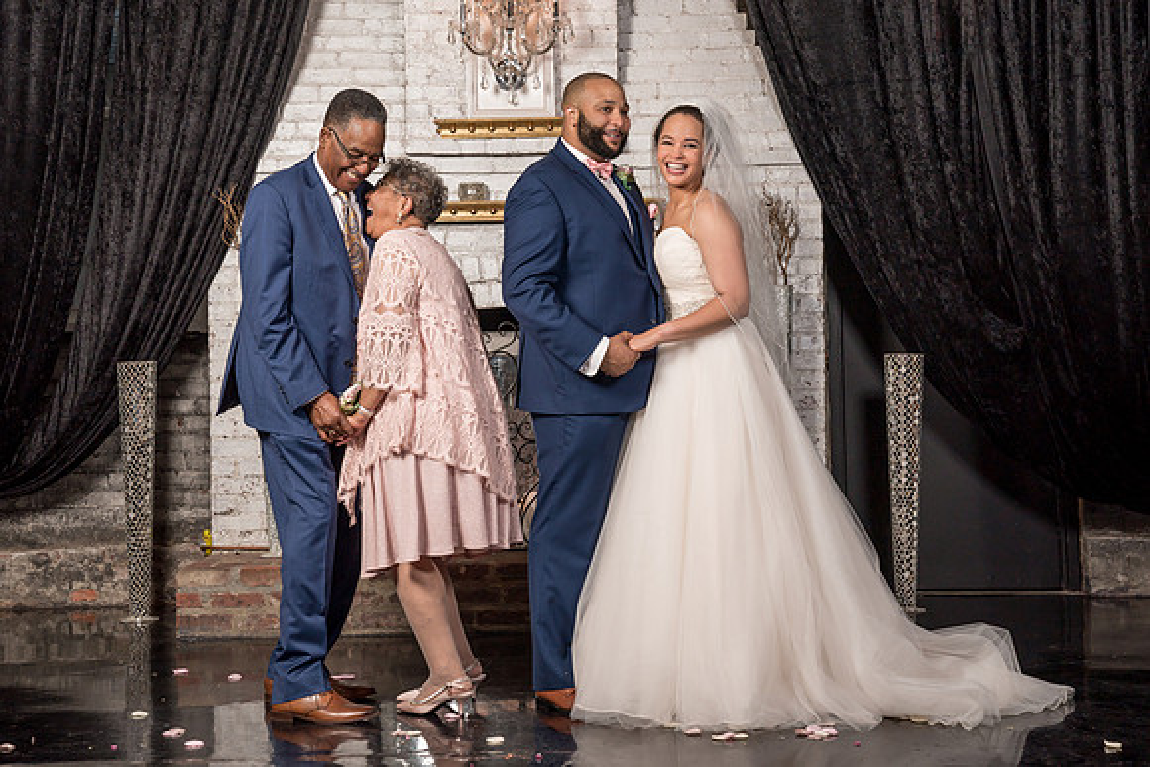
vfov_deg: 19.7
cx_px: 530
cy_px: 321
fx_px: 2206
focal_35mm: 69
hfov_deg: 29.2
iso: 200
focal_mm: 59
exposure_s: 1/200
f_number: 5.6
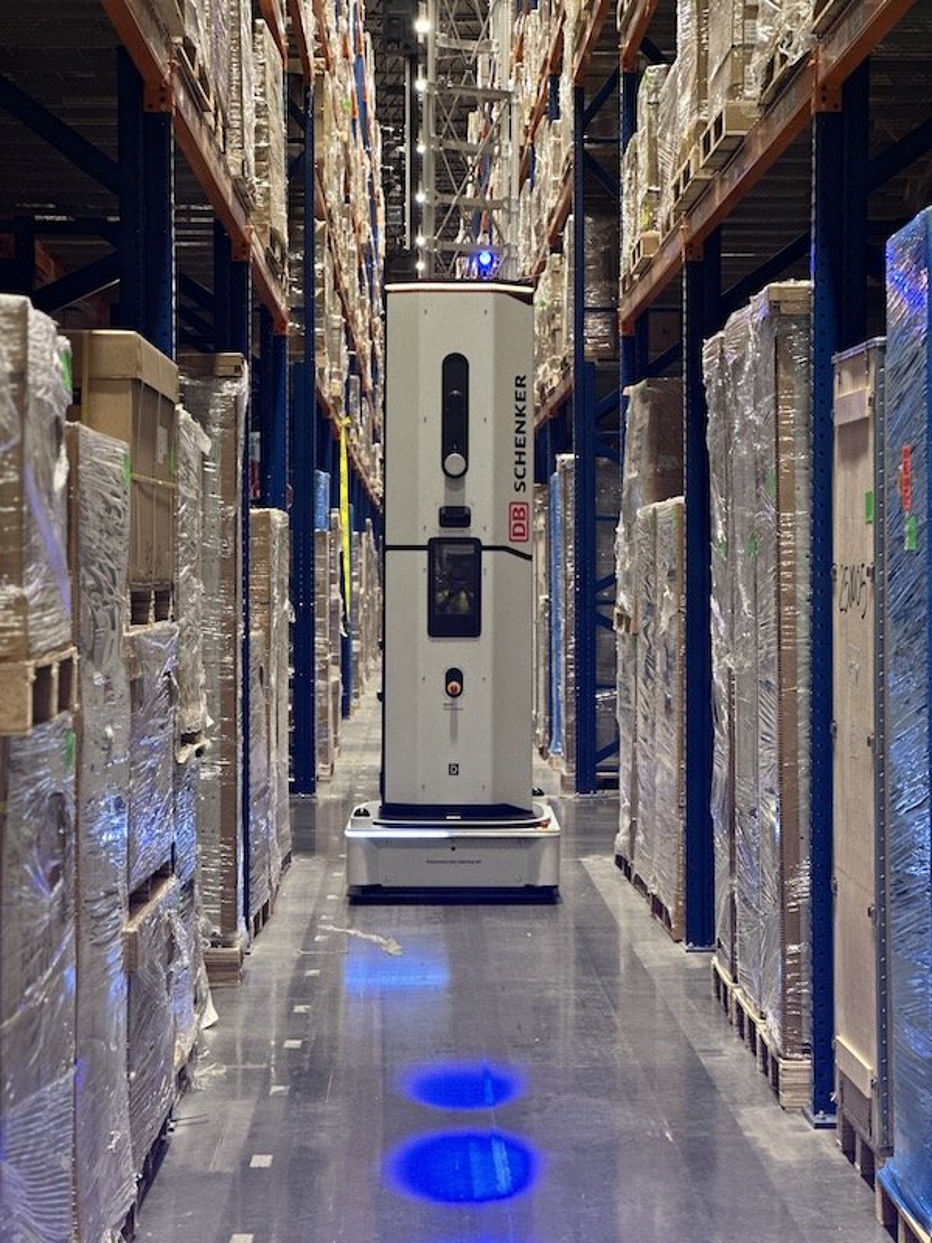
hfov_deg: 19.1
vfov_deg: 25.3
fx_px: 2764
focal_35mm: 77
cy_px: 622
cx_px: 466
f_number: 2.8
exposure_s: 1/24
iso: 320
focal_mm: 9
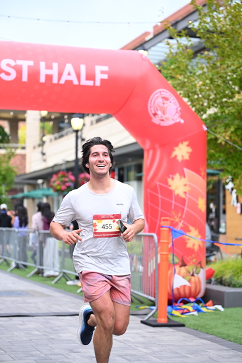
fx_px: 776
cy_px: 182
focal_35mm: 77
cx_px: 121
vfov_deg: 26.3
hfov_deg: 17.7
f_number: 2.8
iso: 1000
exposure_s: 1/1600
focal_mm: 77
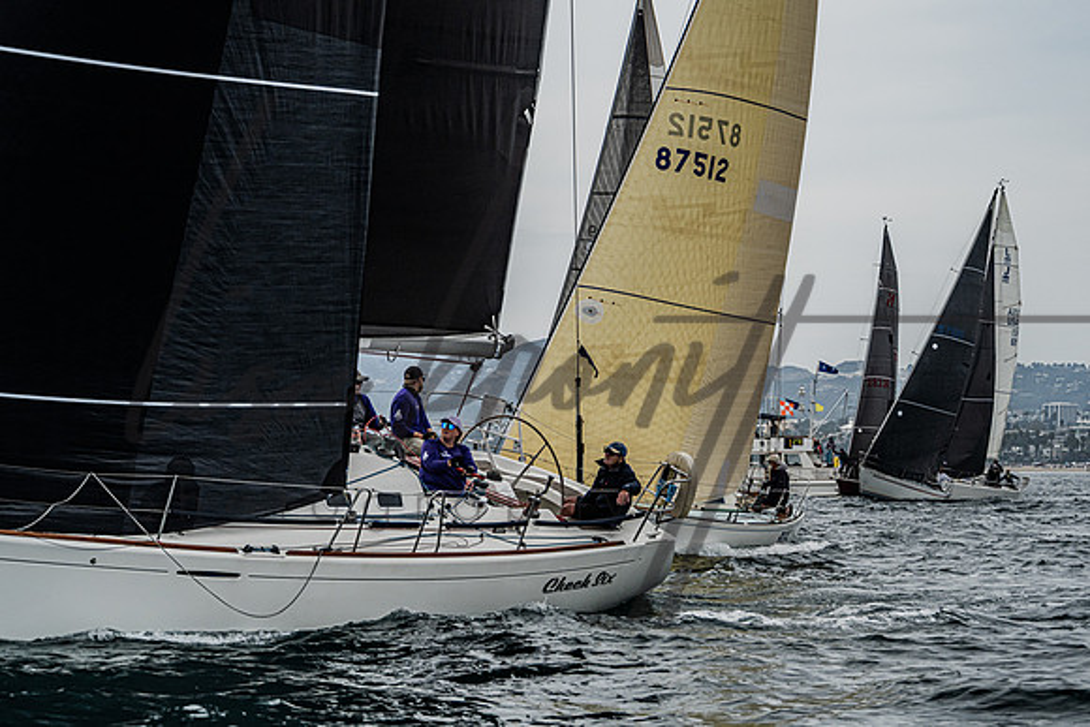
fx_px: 3812
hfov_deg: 16.3
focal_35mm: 126
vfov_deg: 10.9
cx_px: 583
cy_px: 339
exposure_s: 1/3200
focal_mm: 105
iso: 400
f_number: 6.3
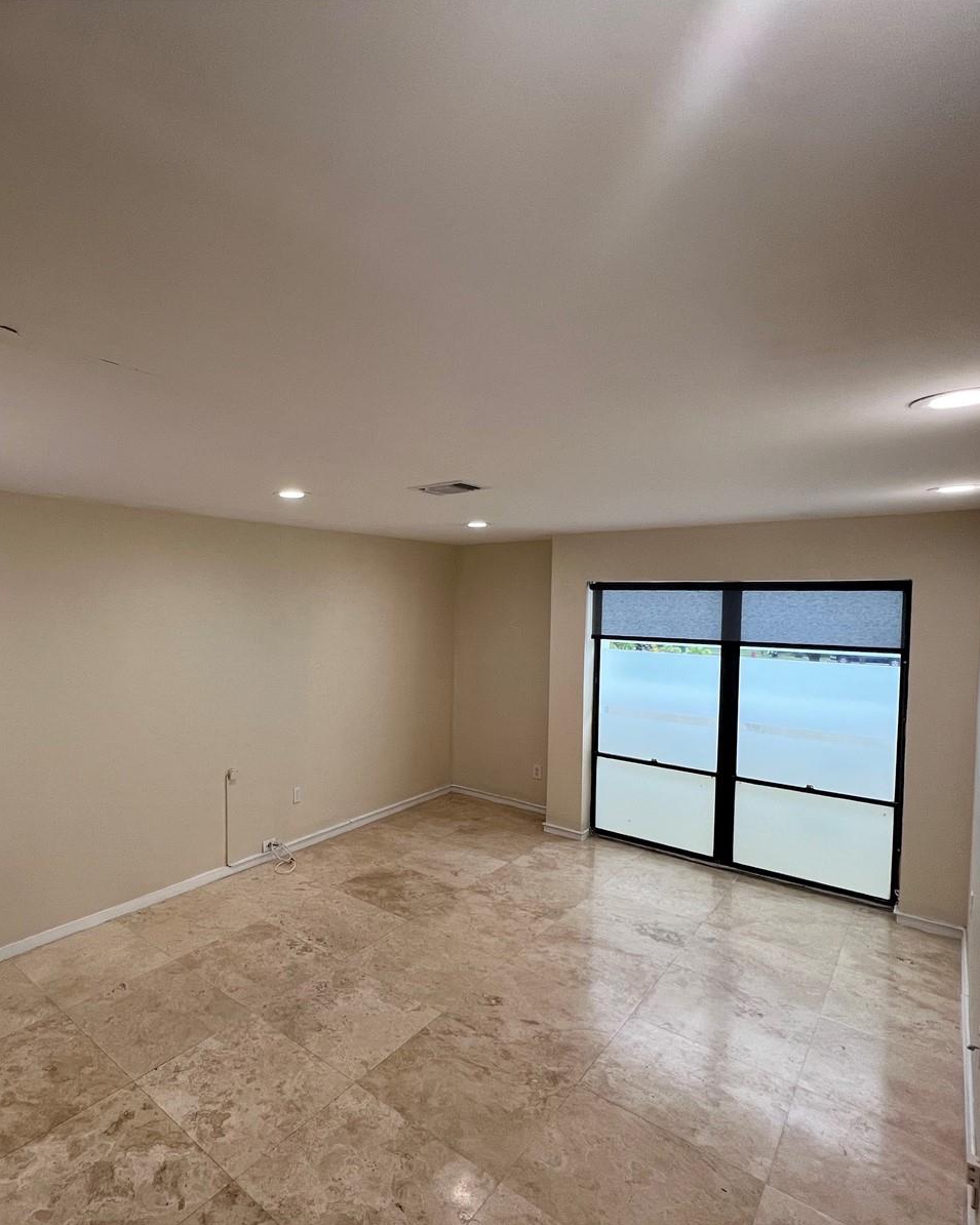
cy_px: 611
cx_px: 297
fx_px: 616
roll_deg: -0.7
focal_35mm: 17
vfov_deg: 89.6
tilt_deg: -2.4
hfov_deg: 73.6
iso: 125
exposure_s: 1/120
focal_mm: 1.57
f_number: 1.8
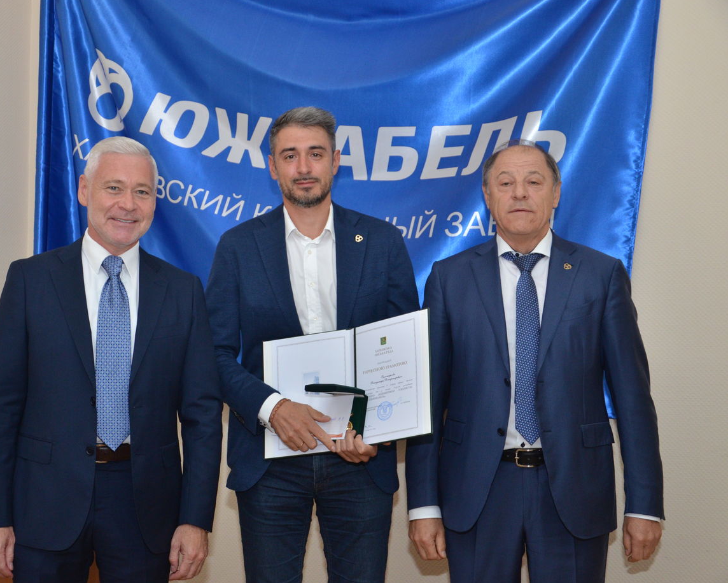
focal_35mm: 55
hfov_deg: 34.0
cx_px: 285
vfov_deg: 27.6
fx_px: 1185
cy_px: 294
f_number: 4.2
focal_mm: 32
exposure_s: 1/250
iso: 800
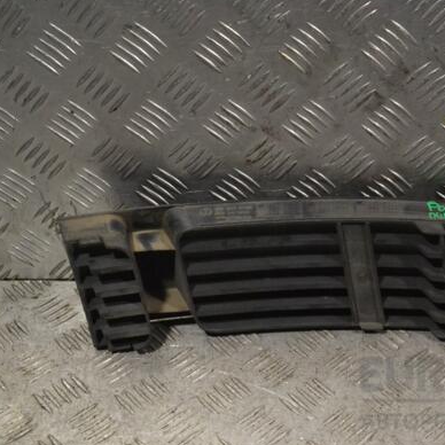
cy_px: 221
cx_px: 338
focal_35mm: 63
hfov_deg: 26.9
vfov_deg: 27.3
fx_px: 916
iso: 3200
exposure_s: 1/320
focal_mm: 32
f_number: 9
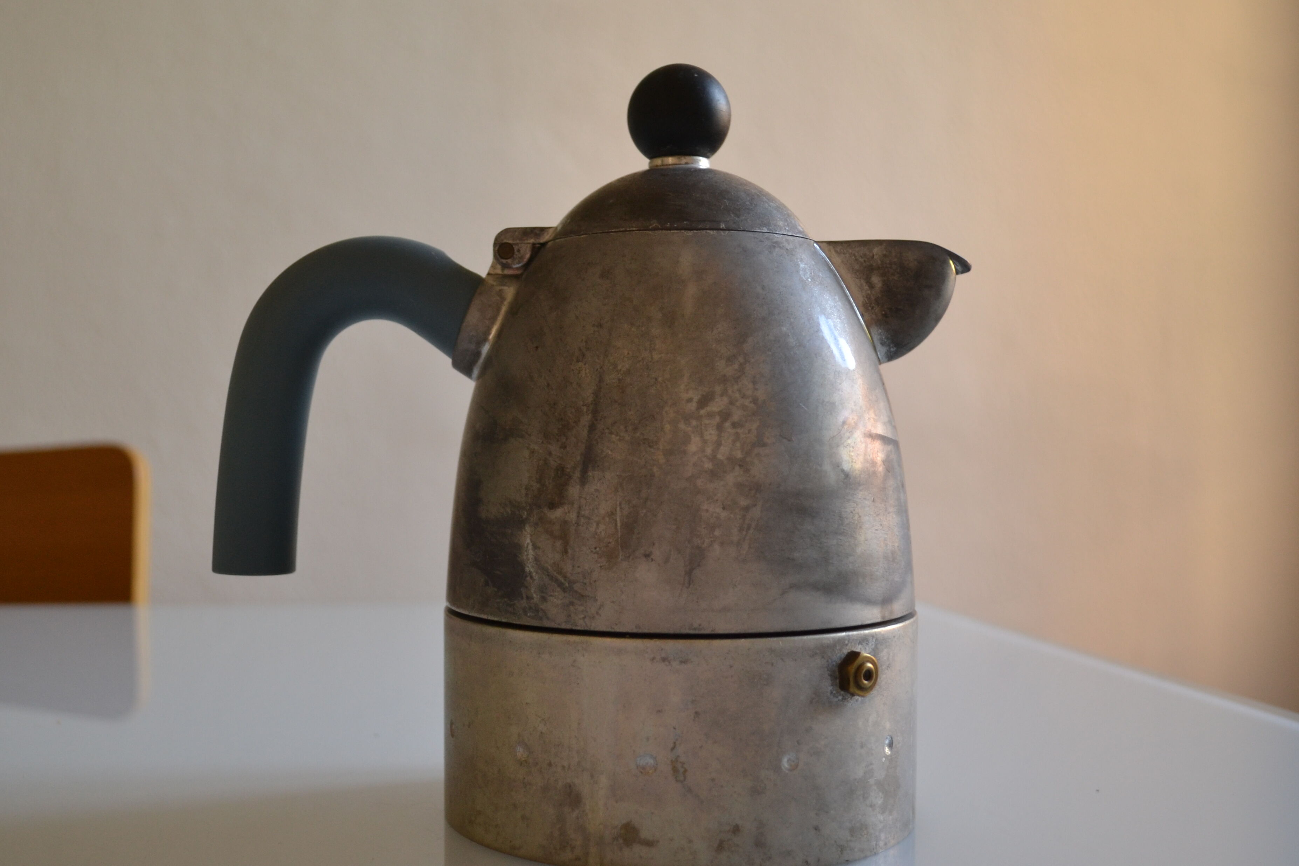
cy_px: 426
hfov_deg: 47.3
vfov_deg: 32.6
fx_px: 1479
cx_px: 560
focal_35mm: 41
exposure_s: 1/40
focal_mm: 22
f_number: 4
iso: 400
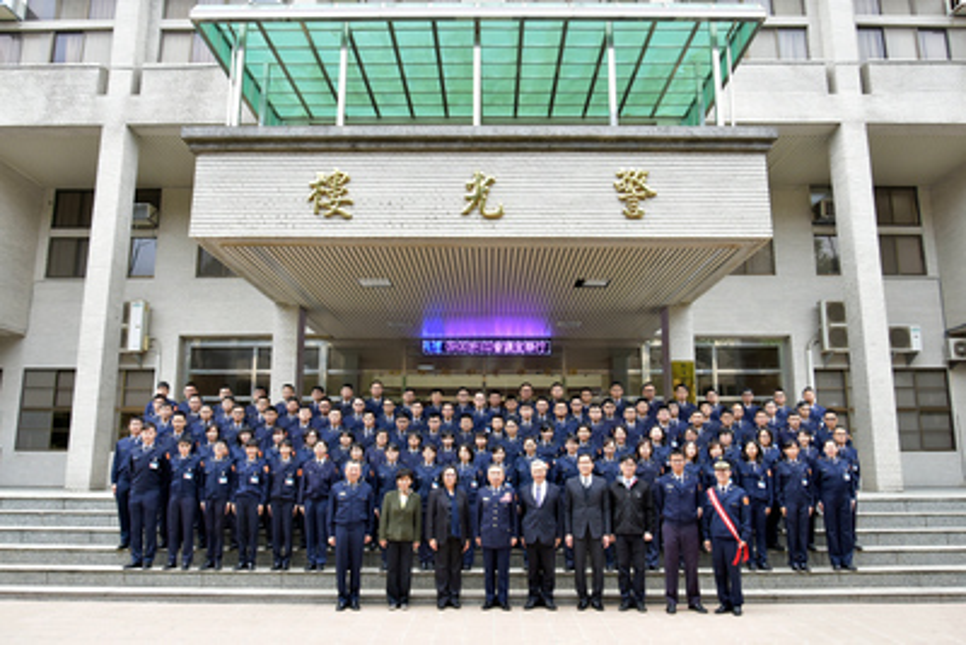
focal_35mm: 27
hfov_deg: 67.4
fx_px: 725
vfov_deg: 48.0
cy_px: 322
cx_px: 483
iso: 900
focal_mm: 18
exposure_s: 1/200
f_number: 5.6
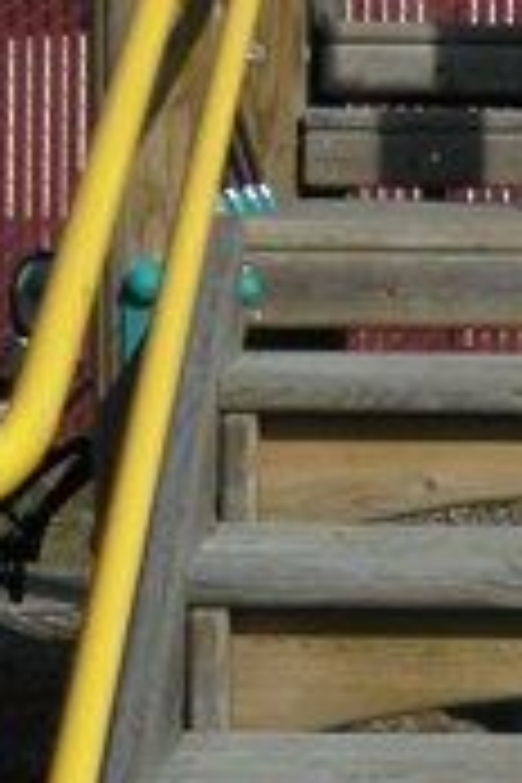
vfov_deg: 12.7
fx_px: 3501
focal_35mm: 161
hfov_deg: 8.2
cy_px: 716
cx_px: 927
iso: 50
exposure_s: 1/676
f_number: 5.7
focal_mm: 5.7
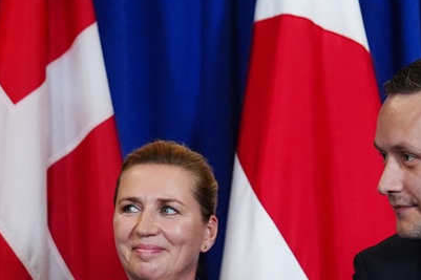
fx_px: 1753
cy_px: 417
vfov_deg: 8.9
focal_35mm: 150
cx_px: 191
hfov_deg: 13.7
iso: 3200
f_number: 2.8
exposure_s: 1/500
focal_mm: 47
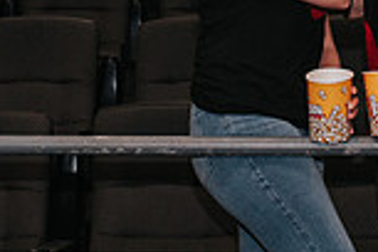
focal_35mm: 170
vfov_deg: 8.0
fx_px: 1785
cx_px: 292
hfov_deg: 12.0
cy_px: -1
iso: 1000
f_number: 3.2
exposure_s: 1/160
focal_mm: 35
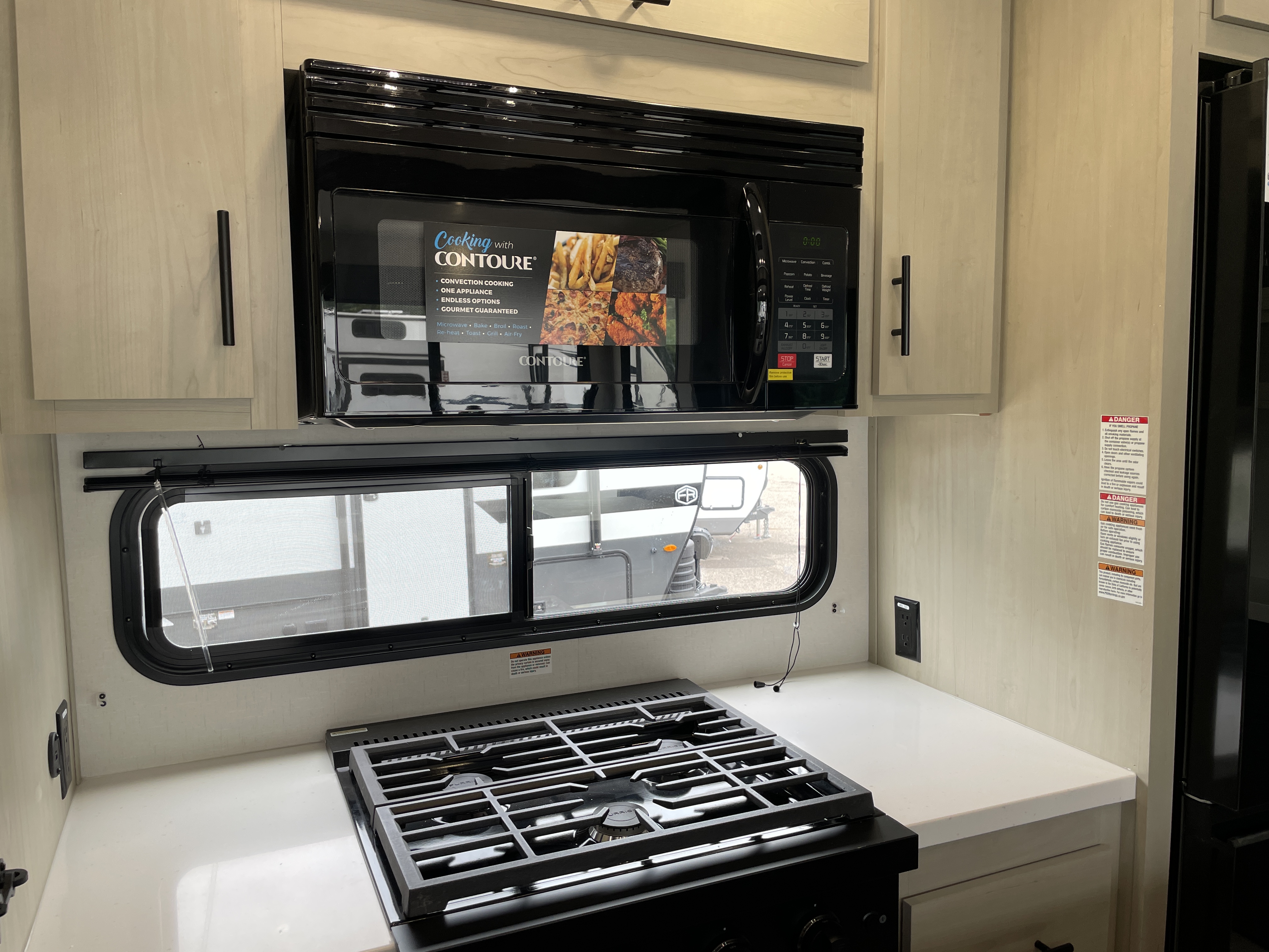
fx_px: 953
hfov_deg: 67.3
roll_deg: +2.4
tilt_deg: -5.0
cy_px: 476
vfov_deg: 53.1
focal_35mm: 26
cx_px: 634
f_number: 1.6
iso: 50
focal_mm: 4.2
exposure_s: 1/121
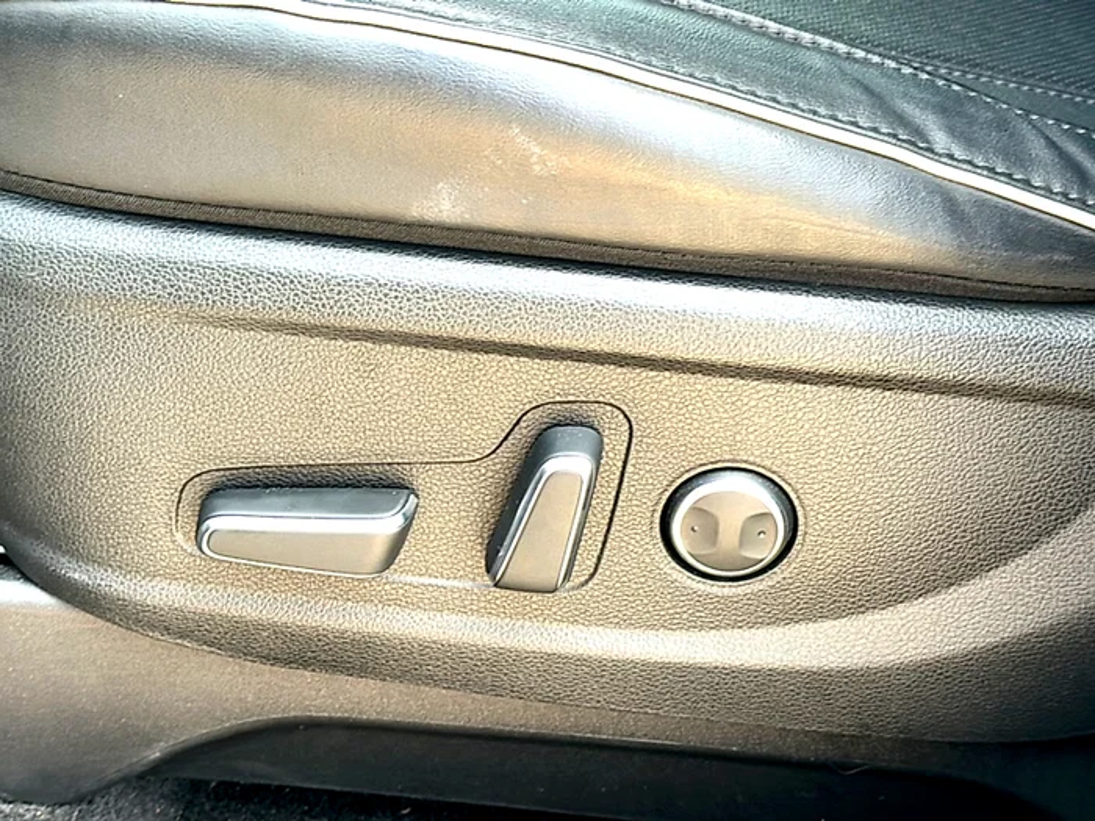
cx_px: 548
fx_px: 1771
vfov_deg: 26.1
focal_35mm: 56
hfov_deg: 34.3
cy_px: 410
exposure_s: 1/116
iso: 40
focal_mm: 6.86
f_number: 1.78
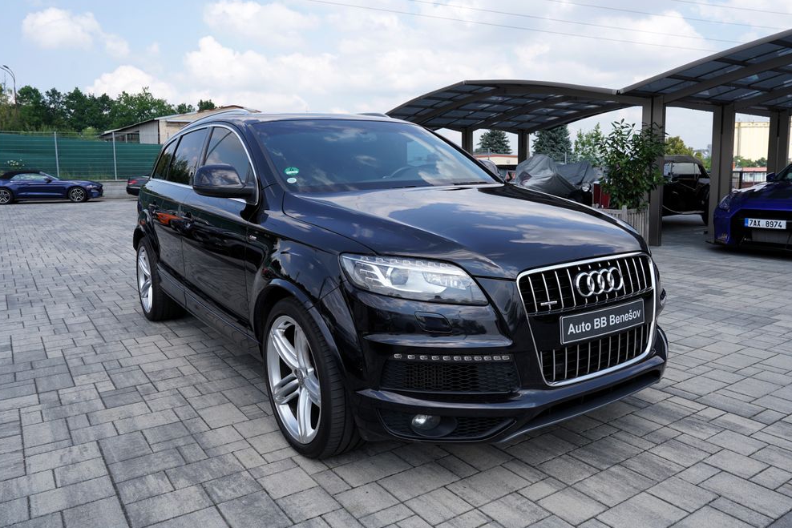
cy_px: 256
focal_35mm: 27
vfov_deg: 47.9
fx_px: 594
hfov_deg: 67.4
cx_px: 402
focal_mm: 26
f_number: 8
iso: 100
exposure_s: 1/250
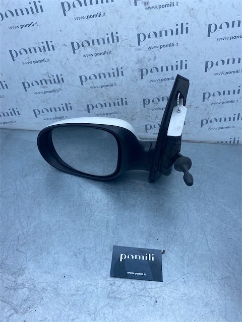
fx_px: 242
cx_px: 121
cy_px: 161
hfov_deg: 53.1
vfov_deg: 67.3
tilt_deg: -40.6
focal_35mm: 26
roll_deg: -3.3
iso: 32
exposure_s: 1/1093
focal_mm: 4.25
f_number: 1.8
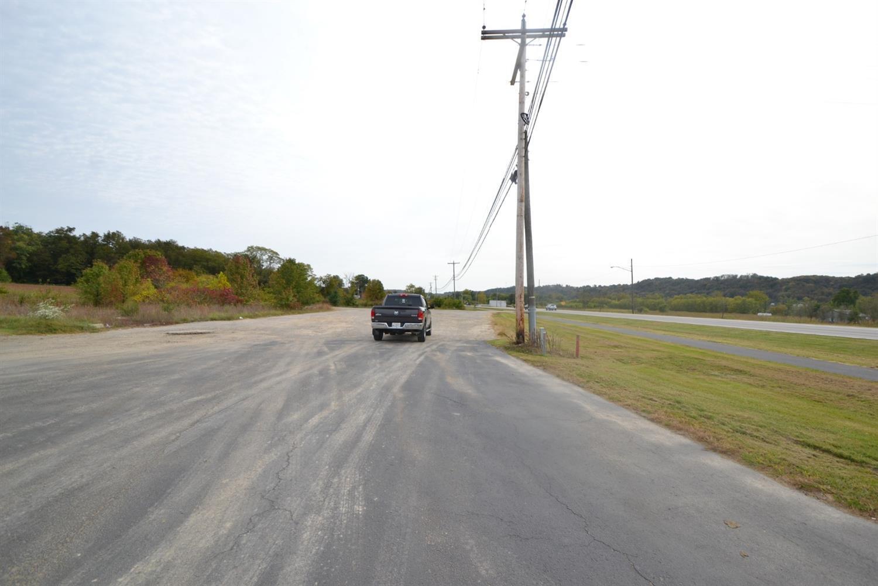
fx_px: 366
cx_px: 439
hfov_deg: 100.4
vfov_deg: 77.3
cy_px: 293
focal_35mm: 15
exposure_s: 1/200
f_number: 7.1
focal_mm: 10
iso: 100
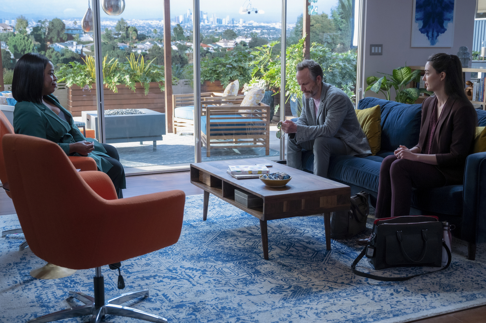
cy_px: 162
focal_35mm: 41
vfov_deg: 32.6
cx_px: 243
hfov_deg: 47.4
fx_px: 553
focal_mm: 41
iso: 2500
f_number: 4
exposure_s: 1/125
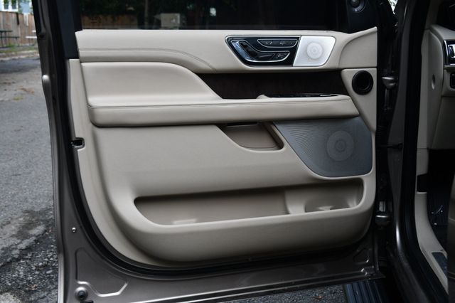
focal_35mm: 43
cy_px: 152
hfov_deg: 45.5
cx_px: 228
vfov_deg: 31.2
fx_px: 543
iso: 220
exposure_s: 1/250
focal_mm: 29
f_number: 5.6
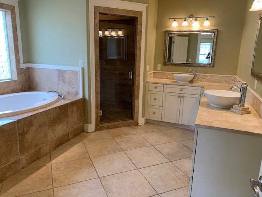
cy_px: 98
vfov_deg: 53.1
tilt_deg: -13.6
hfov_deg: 67.3
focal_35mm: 26
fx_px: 197
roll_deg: -1.9
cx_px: 131
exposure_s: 1/60
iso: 50
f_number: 1.8
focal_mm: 4.25
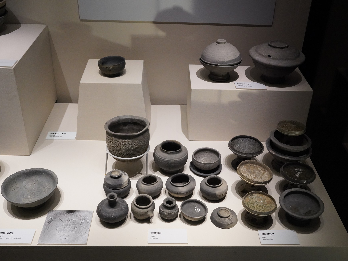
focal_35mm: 42
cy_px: 132
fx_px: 422
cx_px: 182
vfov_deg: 34.3
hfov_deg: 44.8
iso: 8000
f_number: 14
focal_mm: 38
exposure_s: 1/100
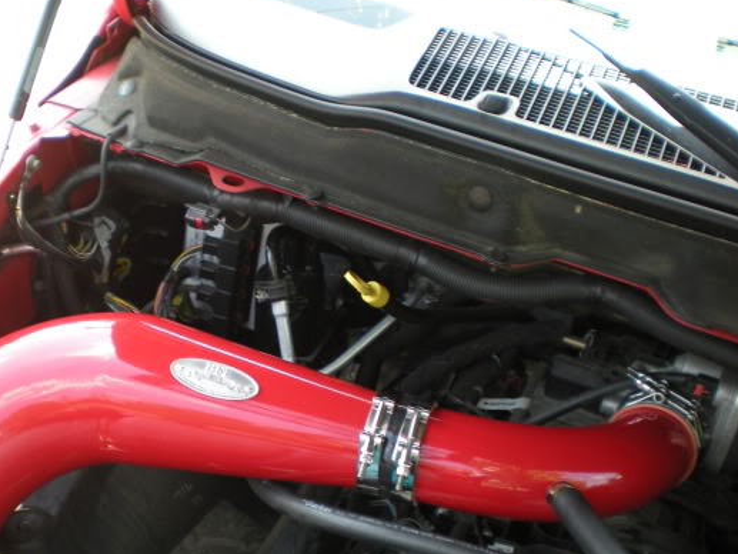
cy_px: 321
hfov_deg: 40.2
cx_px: 294
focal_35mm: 47
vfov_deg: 30.8
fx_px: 1002
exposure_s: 1/69.1
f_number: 3.1
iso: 67
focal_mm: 6.3
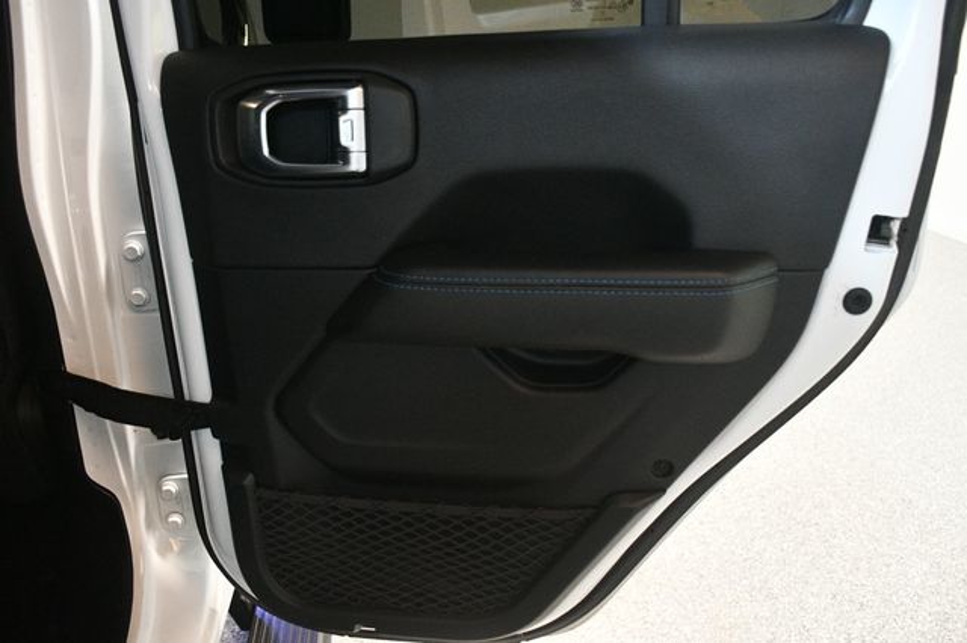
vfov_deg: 43.6
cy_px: 322
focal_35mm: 30
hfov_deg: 62.0
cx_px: 484
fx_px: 805
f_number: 3.5
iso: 3200
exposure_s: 1/60
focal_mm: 20
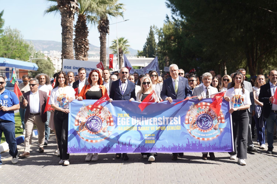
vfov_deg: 29.2
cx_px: 138
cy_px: 92
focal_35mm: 46
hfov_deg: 42.7
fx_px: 354
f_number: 3.2
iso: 100
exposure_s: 1/500
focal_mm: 46
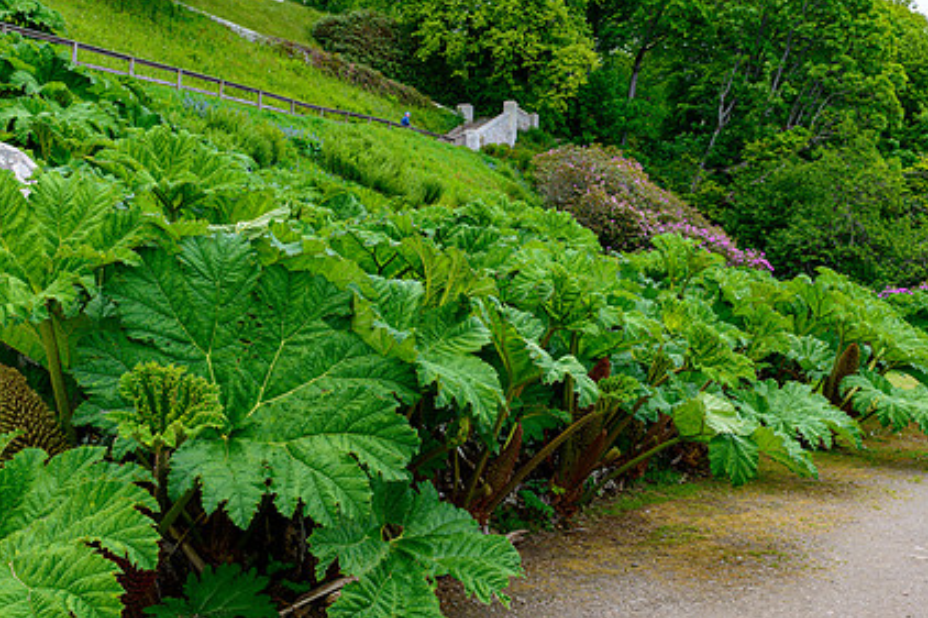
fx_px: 850
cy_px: 324
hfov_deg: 57.2
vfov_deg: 39.9
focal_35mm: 33
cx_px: 501
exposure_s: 1/60
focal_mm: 24
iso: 160
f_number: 10
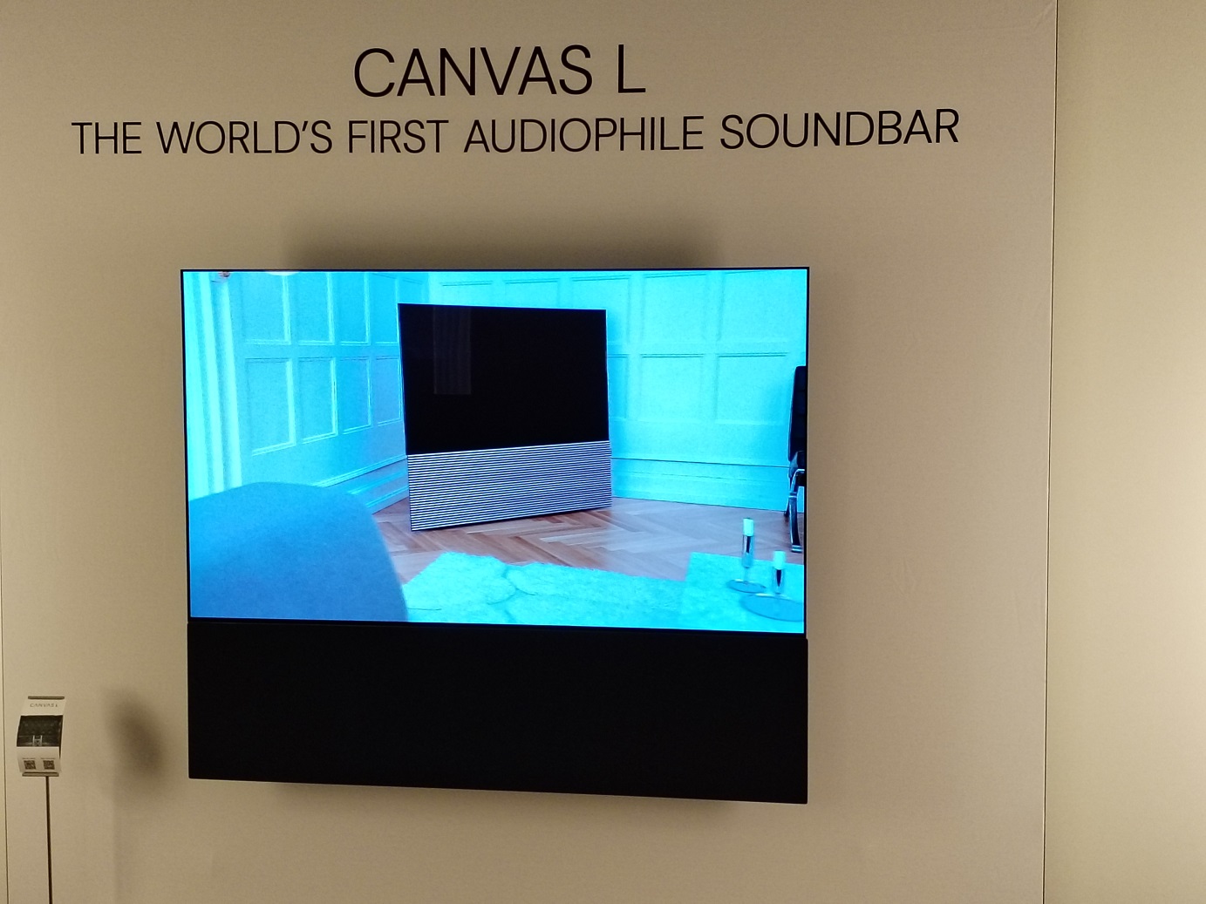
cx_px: 603
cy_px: 452
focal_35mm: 57
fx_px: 1986
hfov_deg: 33.8
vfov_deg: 25.7
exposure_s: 1/33.3
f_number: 1.8
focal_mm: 4.75
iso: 674
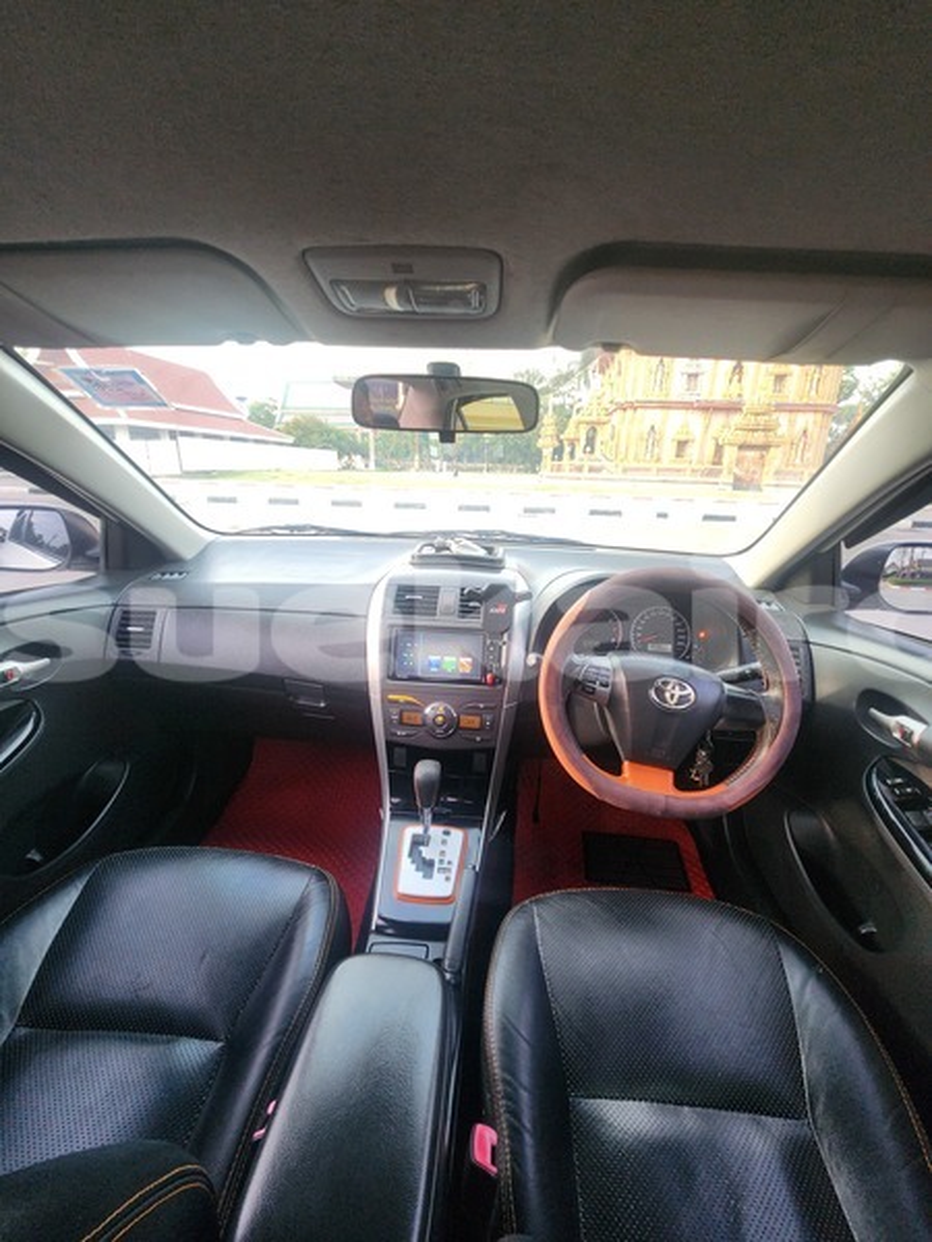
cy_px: 621
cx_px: 466
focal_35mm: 13
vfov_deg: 106.2
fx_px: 467
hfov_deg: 89.9
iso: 160
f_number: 2.2
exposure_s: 1/50
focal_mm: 2.2
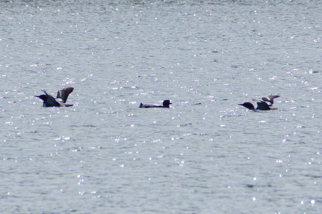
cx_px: 161
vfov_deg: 3.7
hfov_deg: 5.5
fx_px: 3353
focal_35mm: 375
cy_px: 107
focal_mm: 250
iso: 160
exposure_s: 1/400
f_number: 6.3
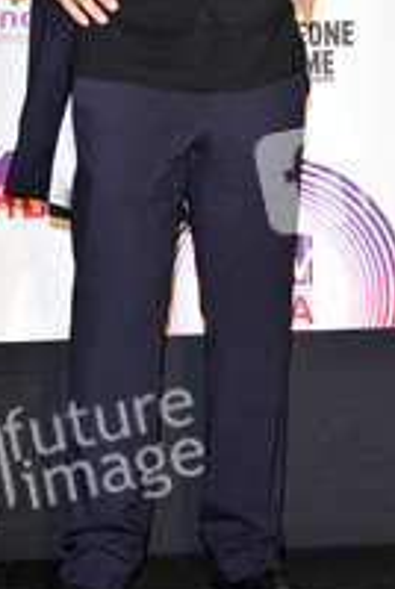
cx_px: 140
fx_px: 2624
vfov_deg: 12.7
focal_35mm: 160
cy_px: 18
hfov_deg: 8.6
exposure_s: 1/250
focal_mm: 80
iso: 800
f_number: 7.1
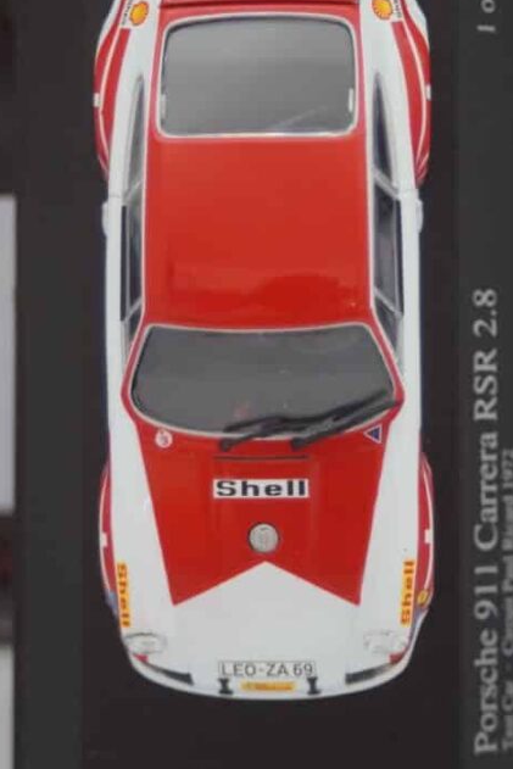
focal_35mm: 118
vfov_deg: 17.4
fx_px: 2515
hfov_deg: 11.6
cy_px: 299
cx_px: 202
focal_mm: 55
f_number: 5
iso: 2000
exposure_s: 1/160
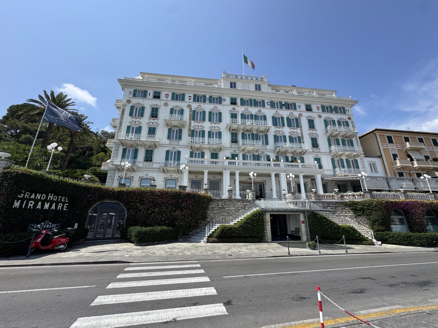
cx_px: 219
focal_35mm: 14
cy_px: 164
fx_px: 177
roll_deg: -1.1
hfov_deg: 102.1
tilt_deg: +17.6
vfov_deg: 85.7
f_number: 2.2
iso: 50
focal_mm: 2.22
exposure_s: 1/1709
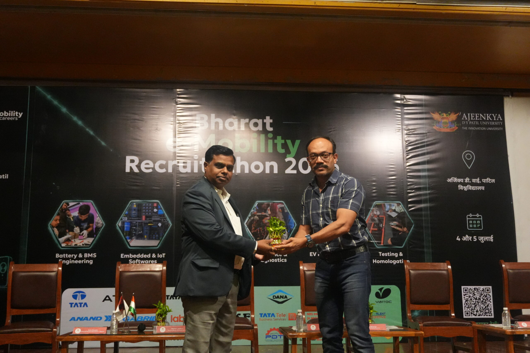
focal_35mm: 40
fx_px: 596
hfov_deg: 47.9
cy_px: 176
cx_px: 265
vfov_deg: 33.0
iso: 6400
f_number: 4.5
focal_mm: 27
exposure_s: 1/160
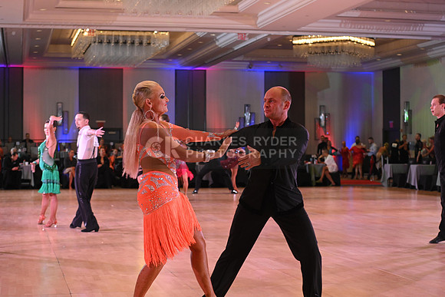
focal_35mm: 70
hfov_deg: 28.8
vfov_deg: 19.5
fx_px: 865
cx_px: 222
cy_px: 148
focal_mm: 70
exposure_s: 1/200
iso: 1600
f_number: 5
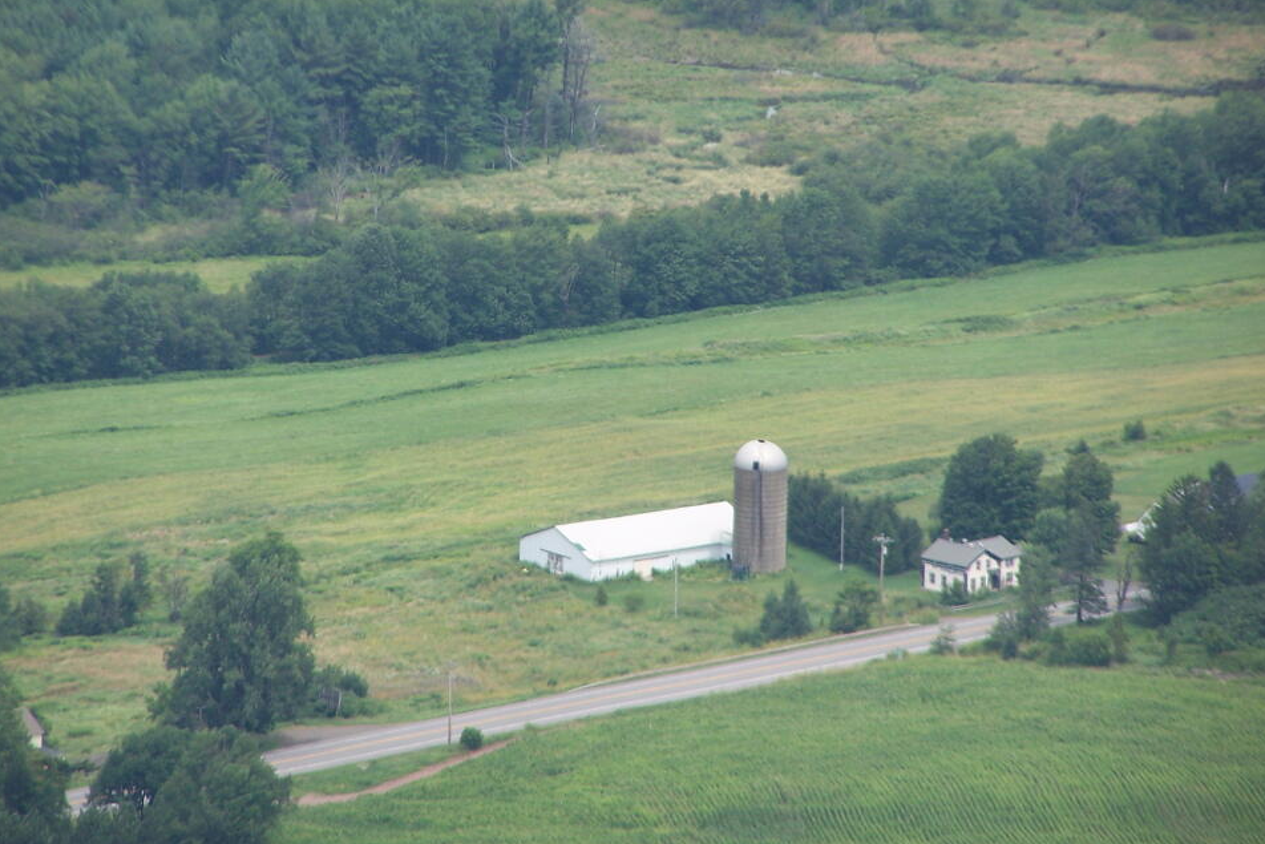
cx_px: 611
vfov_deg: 3.2
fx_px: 14935
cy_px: 368
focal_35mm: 425
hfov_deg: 4.8
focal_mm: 63
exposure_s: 1/640
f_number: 3.7
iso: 80
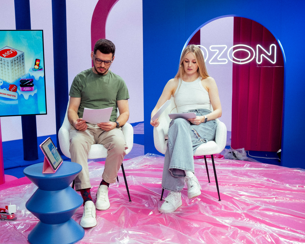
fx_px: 376
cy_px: 122
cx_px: 145
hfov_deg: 44.1
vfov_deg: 35.9
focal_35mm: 42
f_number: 2.5
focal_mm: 23
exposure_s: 1/160
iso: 1000
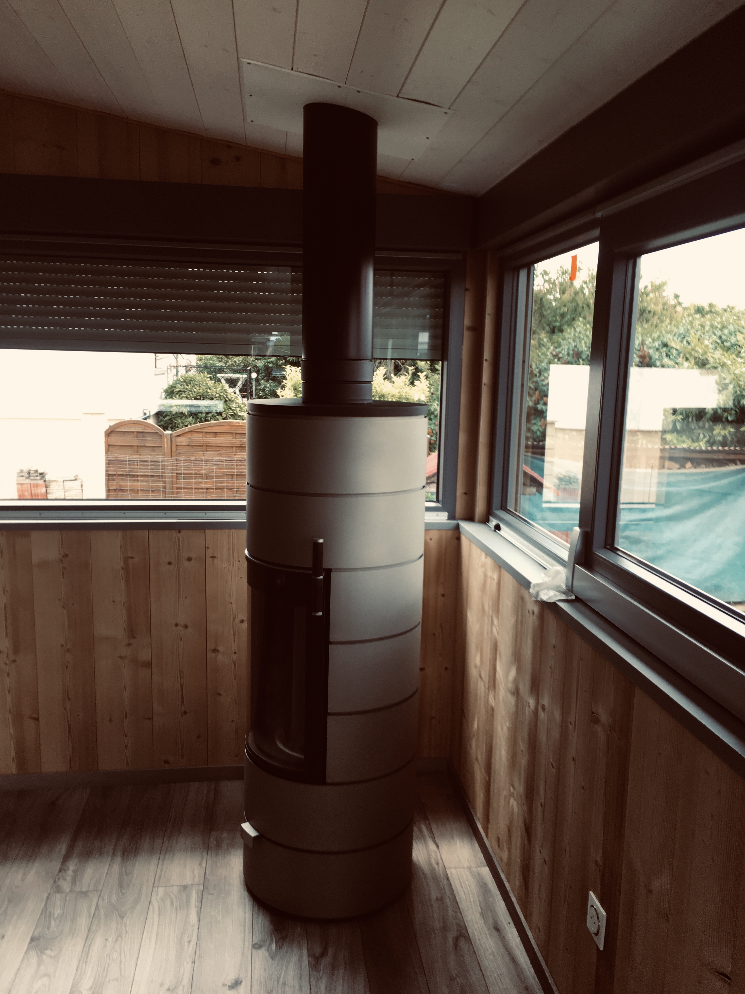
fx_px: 832
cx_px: 372
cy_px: 497
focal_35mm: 29
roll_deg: -2.0
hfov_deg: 48.2
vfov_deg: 61.7
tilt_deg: -10.0
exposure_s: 1/100
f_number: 2.2
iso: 32
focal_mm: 4.15
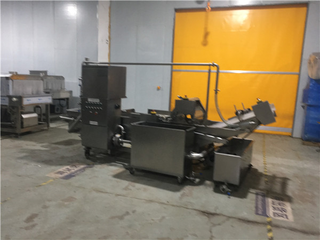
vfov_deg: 48.2
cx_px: 160
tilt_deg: -7.6
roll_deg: +0.1
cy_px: 120
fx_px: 268
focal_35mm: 29
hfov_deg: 61.7
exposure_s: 1/20
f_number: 2.2
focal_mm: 4.15
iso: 200
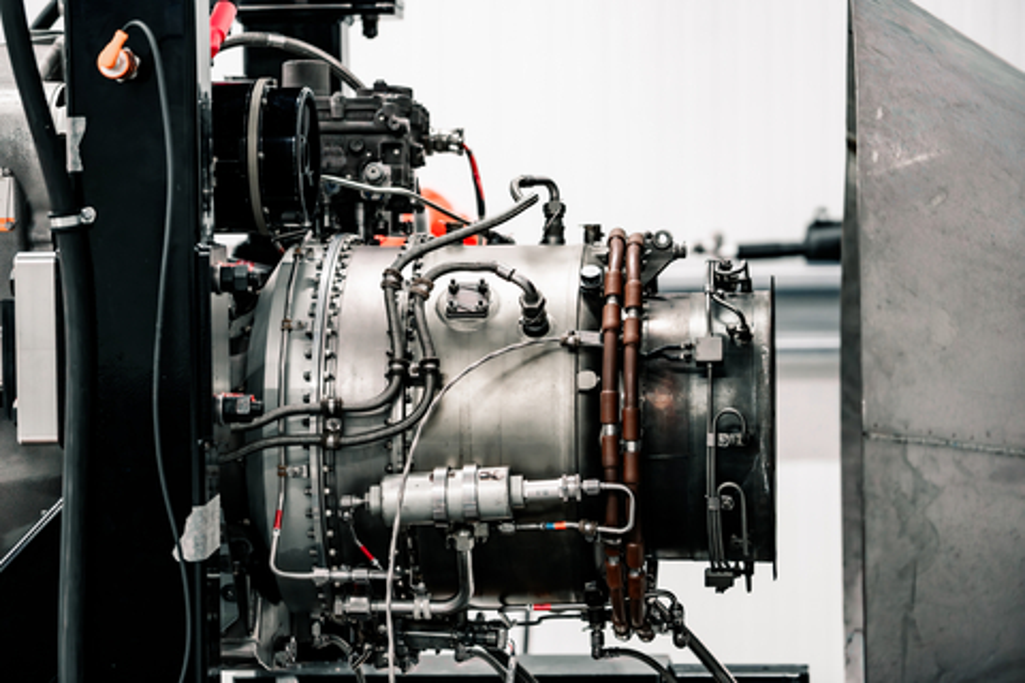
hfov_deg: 20.8
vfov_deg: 14.0
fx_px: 2790
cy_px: 342
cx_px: 512
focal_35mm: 98
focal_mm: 98
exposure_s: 1/160
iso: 2000
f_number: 4
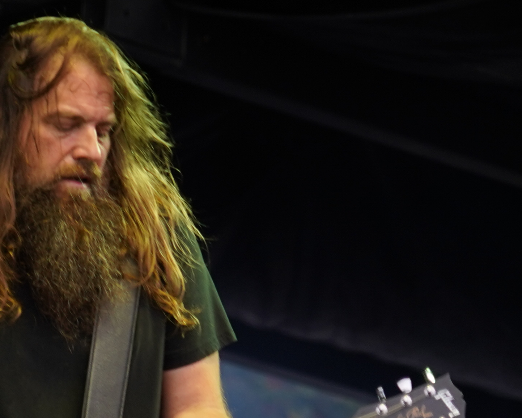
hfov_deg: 4.8
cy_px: 379
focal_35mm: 402
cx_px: -99
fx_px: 6210
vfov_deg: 3.8
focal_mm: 103
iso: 320
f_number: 4
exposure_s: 1/125
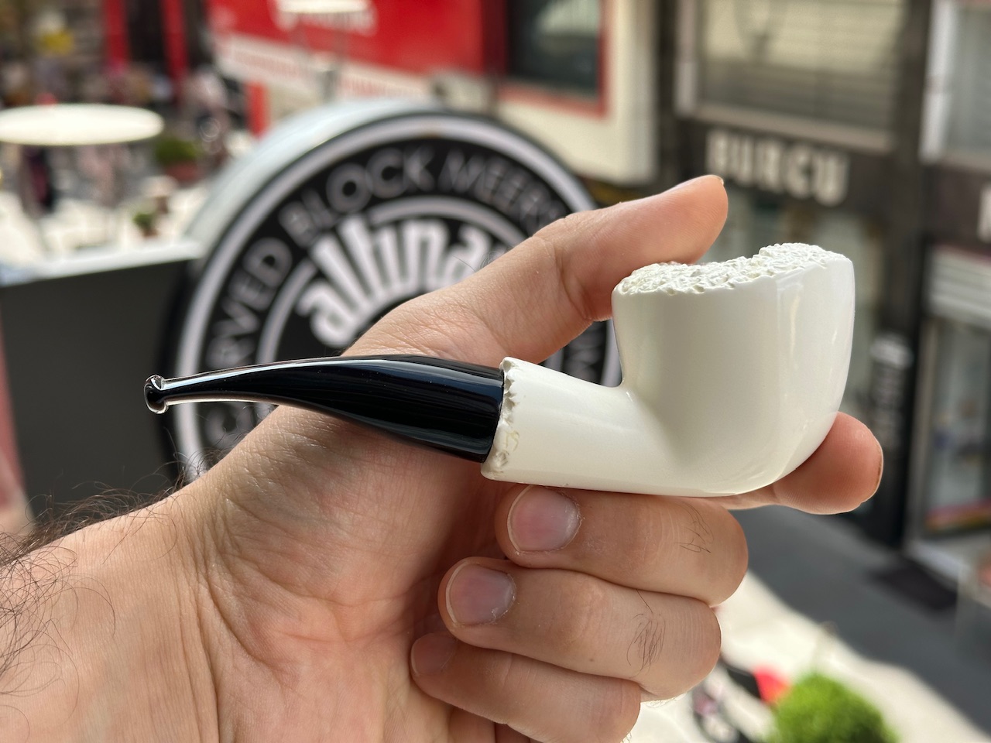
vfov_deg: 30.3
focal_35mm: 48
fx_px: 1374
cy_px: 372
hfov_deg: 39.7
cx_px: 496
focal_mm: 6.86
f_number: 1.78
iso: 64
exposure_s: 1/1062
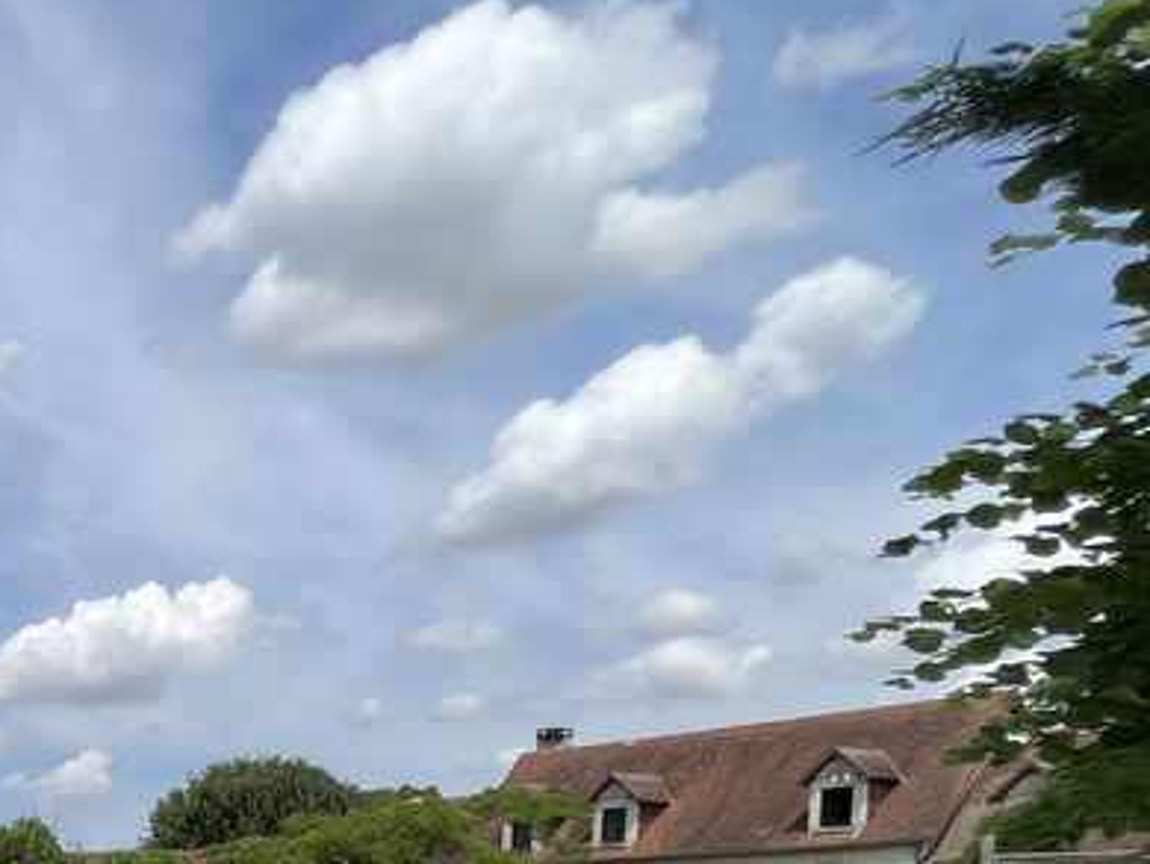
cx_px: -383
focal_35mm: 40
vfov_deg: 30.2
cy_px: 1059
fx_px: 1330
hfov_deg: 33.0
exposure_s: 1/2481
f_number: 1.8
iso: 32
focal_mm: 1.57
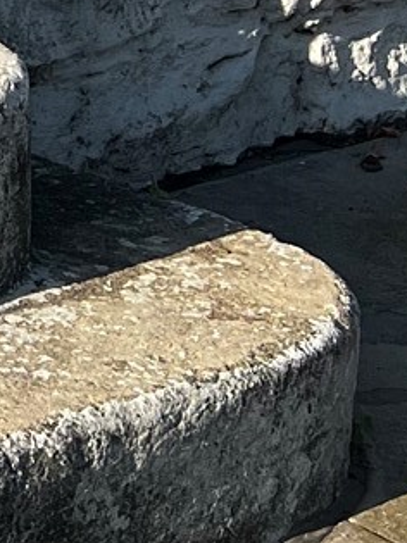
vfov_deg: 10.5
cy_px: -634
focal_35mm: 169
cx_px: -728
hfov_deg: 7.8
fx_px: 2651
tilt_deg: +2.1
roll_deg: -0.2
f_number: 1.5
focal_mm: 5.7
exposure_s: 1/2632
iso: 50
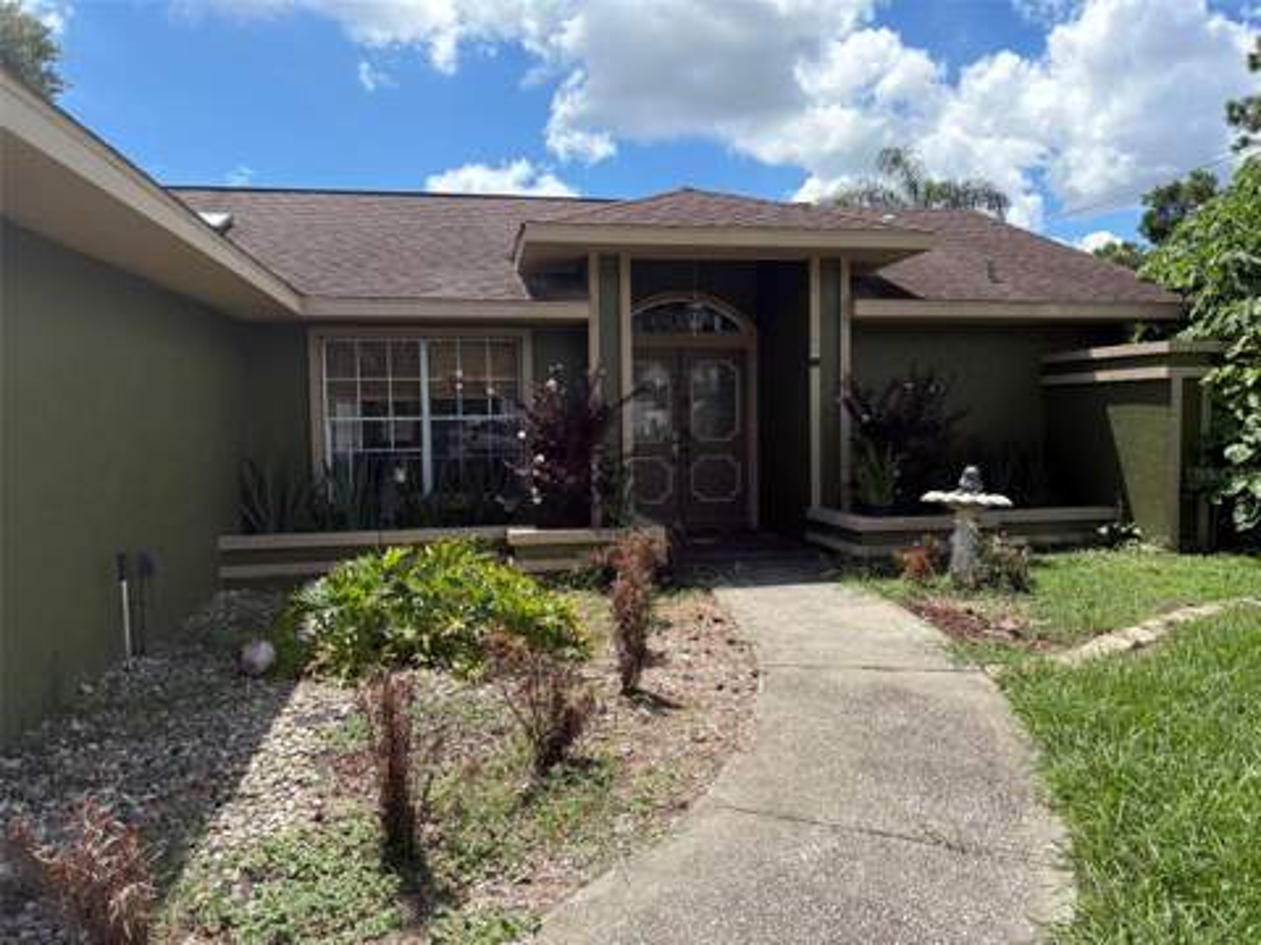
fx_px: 947
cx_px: 630
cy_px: 472
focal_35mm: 26
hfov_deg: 67.3
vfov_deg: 53.1
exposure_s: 1/3125
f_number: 1.6
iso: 50
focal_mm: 5.96
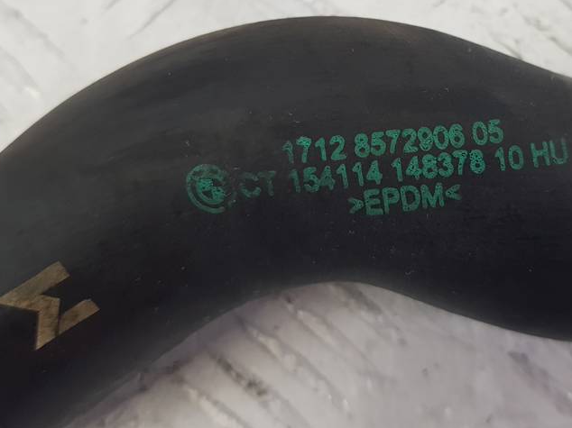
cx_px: 404
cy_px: 128
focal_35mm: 42
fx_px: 694
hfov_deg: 43.8
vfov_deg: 33.9
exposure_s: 1/100
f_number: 1.7
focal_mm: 4.2
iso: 80
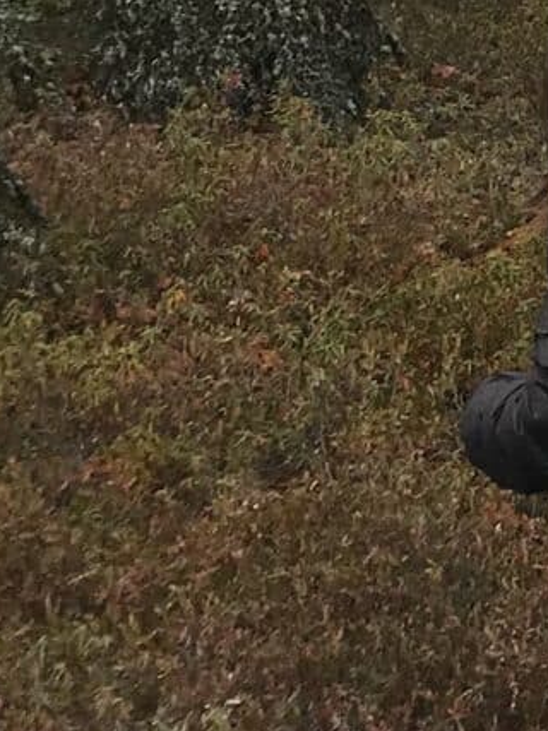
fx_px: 3548
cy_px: -140
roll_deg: +0.8
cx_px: 980
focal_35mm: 168
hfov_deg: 8.5
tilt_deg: -5.9
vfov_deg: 11.5
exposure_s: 1/939
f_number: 1.8
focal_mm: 3.99
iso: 20
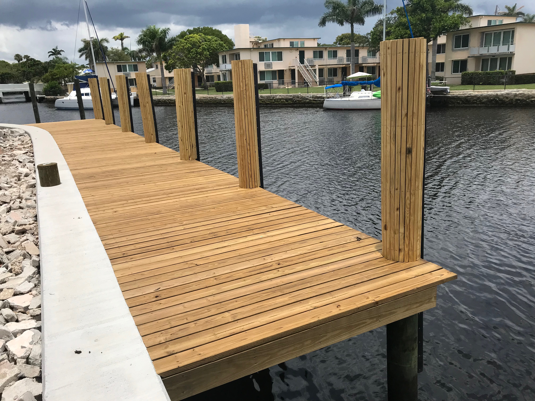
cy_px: 200
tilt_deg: -14.8
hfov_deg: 63.4
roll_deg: +3.2
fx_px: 433
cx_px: 268
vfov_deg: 49.7
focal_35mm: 28
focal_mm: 3.99
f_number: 1.8
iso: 20
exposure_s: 1/3690
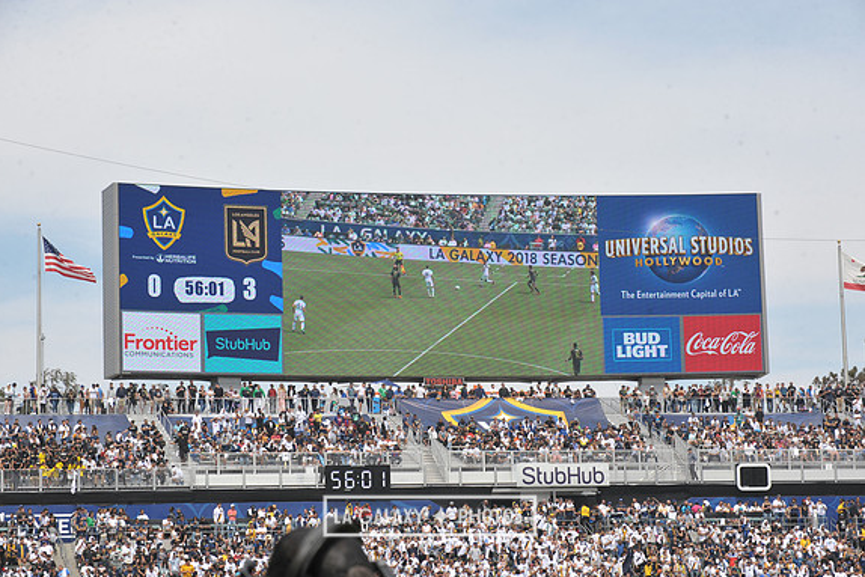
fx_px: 2668
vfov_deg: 12.3
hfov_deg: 18.4
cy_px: 289
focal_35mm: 111
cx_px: 429
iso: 320
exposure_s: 1/500
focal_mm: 110
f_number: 11
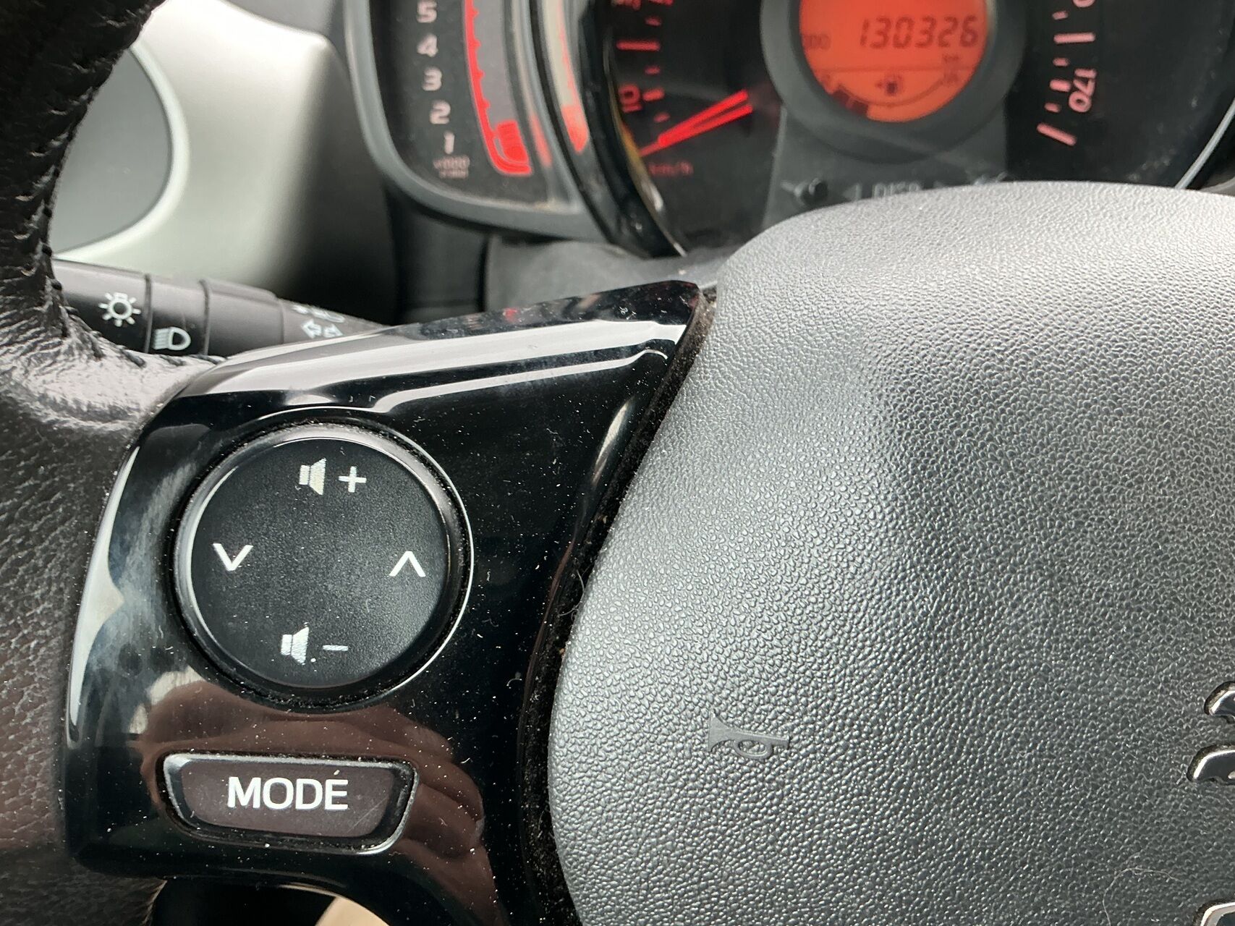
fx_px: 1035
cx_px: 618
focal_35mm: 29
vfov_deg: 48.2
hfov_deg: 61.7
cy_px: 463
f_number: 1.8
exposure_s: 1/60
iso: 50
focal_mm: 3
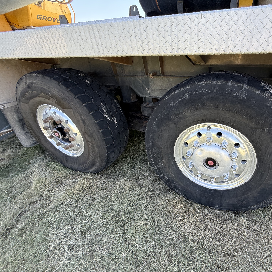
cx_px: 180
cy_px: 136
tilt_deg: -31.1
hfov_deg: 81.4
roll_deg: +0.9
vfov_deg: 84.0
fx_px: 151
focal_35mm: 17
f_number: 2.2
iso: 64
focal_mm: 2.22
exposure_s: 1/274
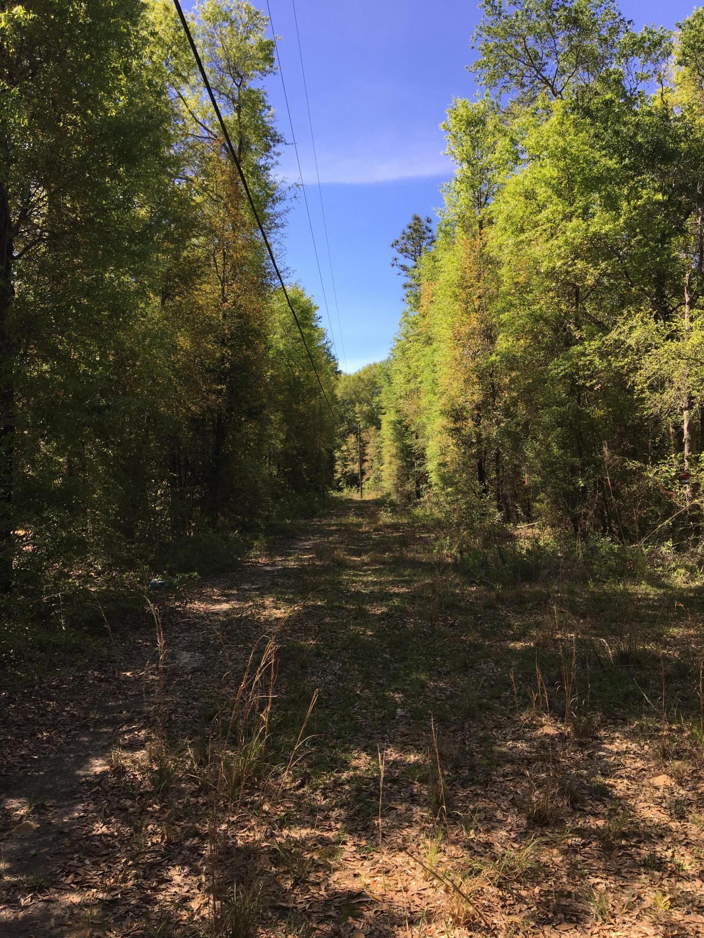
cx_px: 352
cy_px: 469
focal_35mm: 29
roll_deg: -1.0
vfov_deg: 61.7
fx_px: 786
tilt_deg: +0.9
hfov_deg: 48.2
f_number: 2.2
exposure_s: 1/718
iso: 25
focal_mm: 4.15
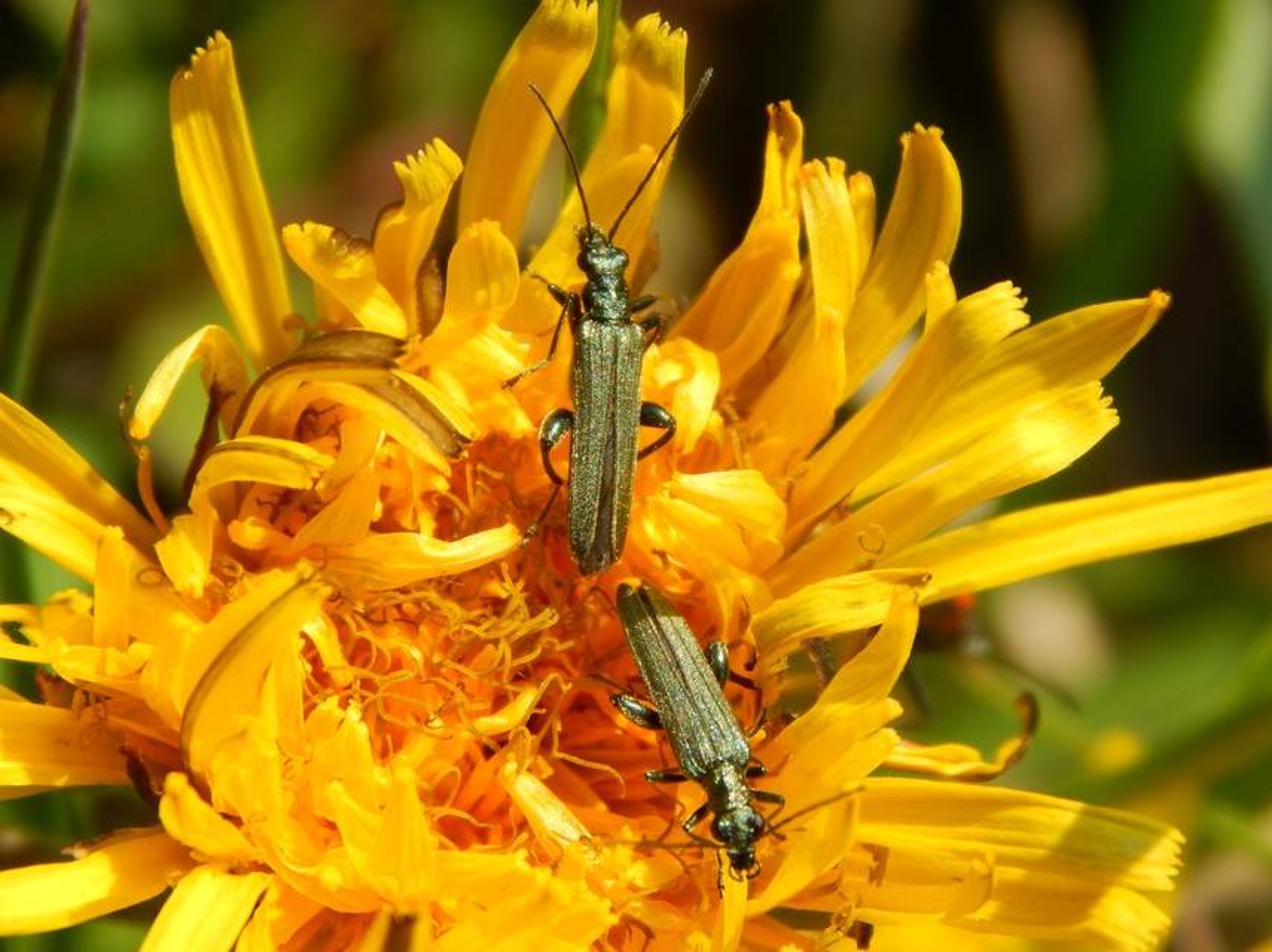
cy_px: 476
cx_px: 636
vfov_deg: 9.3
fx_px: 5875
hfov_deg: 12.4
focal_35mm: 160
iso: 125
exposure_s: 1/500
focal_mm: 28.7
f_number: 5.1
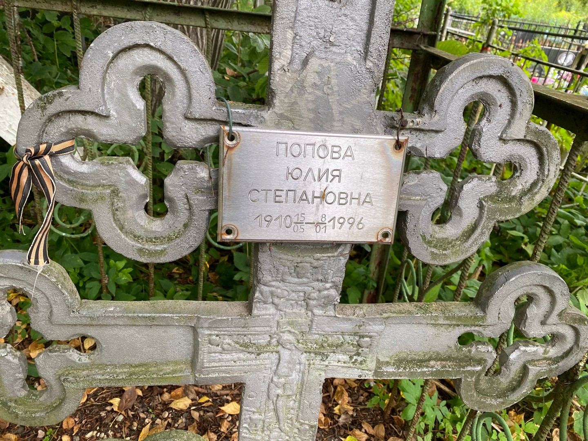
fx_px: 442
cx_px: 294
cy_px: 220
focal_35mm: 26
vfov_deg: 53.1
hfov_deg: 67.3
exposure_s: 1/122
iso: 64
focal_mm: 4.25
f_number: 1.8
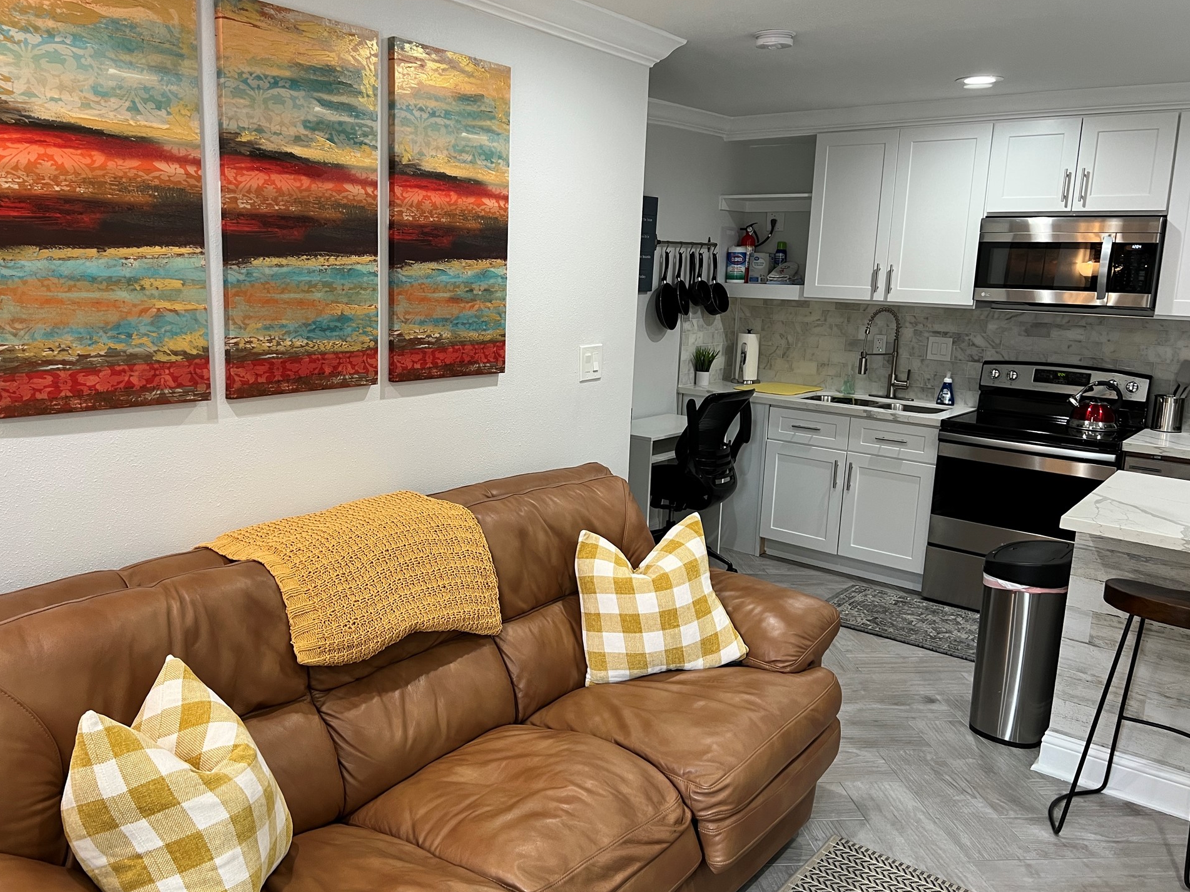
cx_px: 554
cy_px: 431
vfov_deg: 49.7
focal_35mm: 28
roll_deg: -2.0
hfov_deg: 63.4
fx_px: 962
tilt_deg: -10.4
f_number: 1.5
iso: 80
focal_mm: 5.7
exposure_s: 1/60
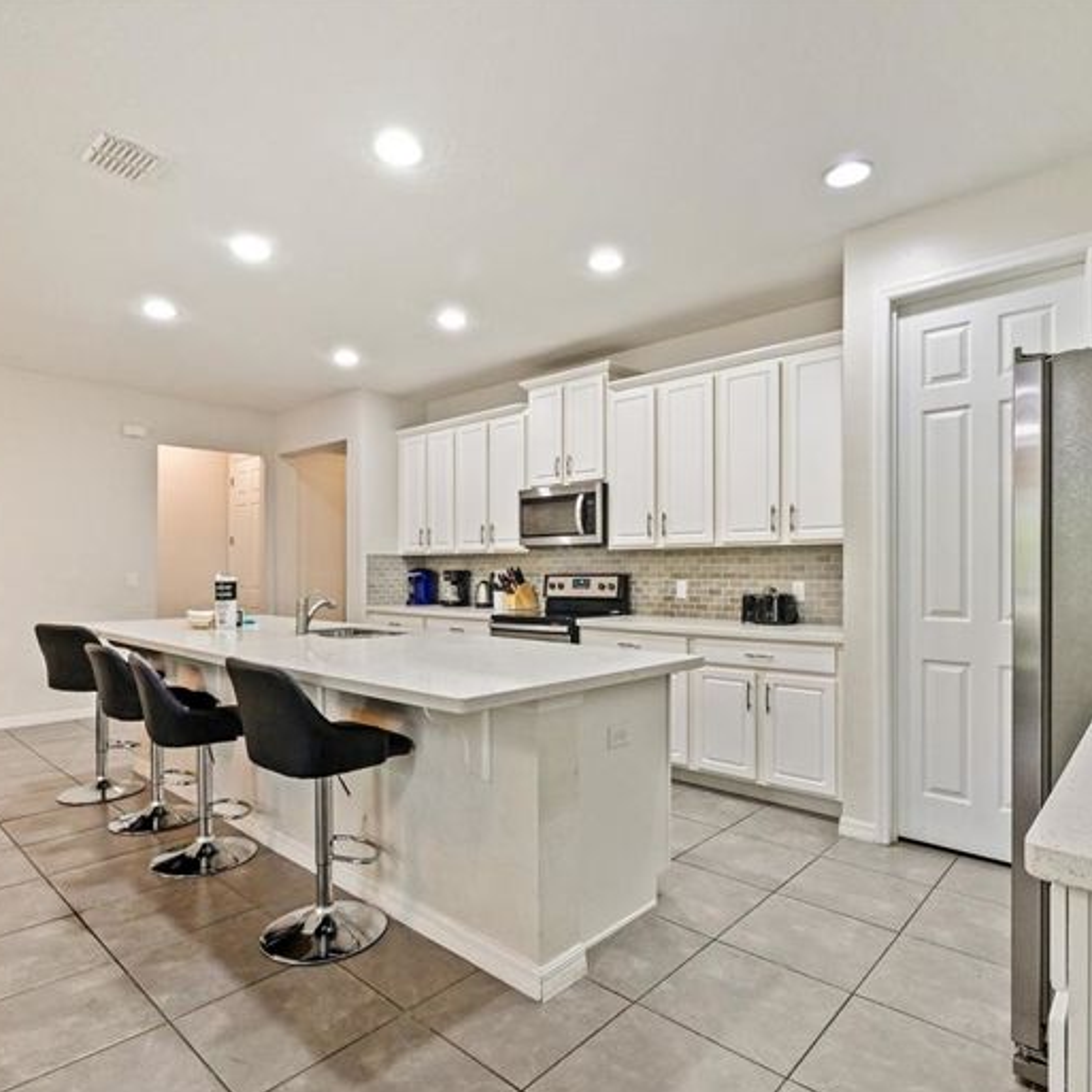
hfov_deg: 83.8
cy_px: 553
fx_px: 607
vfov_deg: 84.0
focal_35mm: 17
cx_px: 584
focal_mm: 7
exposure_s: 1/60
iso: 2000
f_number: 4
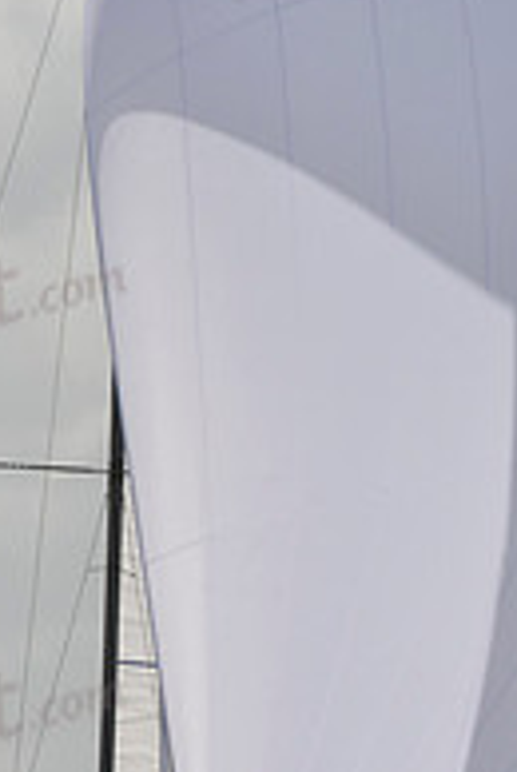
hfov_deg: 2.2
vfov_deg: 3.3
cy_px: 489
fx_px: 13458
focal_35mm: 627
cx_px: 332
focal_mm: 210
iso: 400
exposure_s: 1/1250
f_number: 11
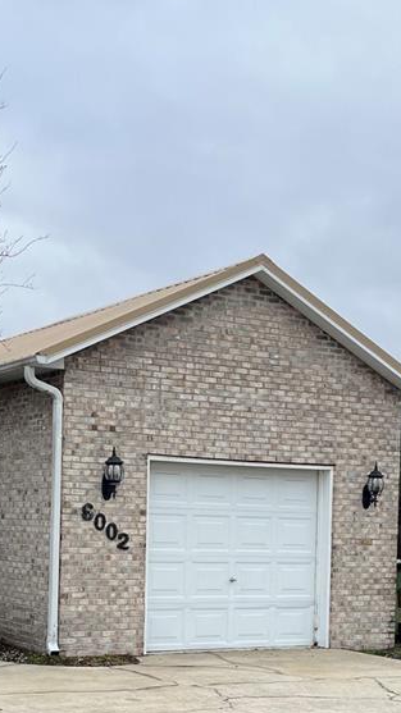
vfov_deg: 33.4
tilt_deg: -4.2
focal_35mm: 61
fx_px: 1154
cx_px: 190
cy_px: 563
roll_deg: +0.2
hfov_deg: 19.7
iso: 50
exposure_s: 1/2967
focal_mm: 5.1
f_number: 1.6
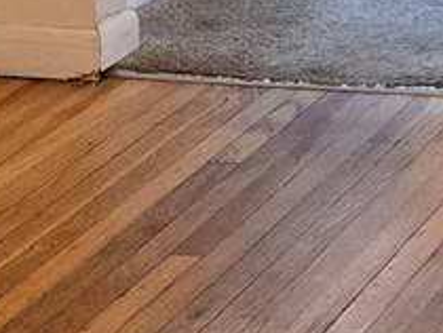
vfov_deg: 8.1
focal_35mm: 175
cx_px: 884
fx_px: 2242
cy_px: -335
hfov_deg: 10.4
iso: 200
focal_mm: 5.4
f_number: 1.8
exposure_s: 1/120
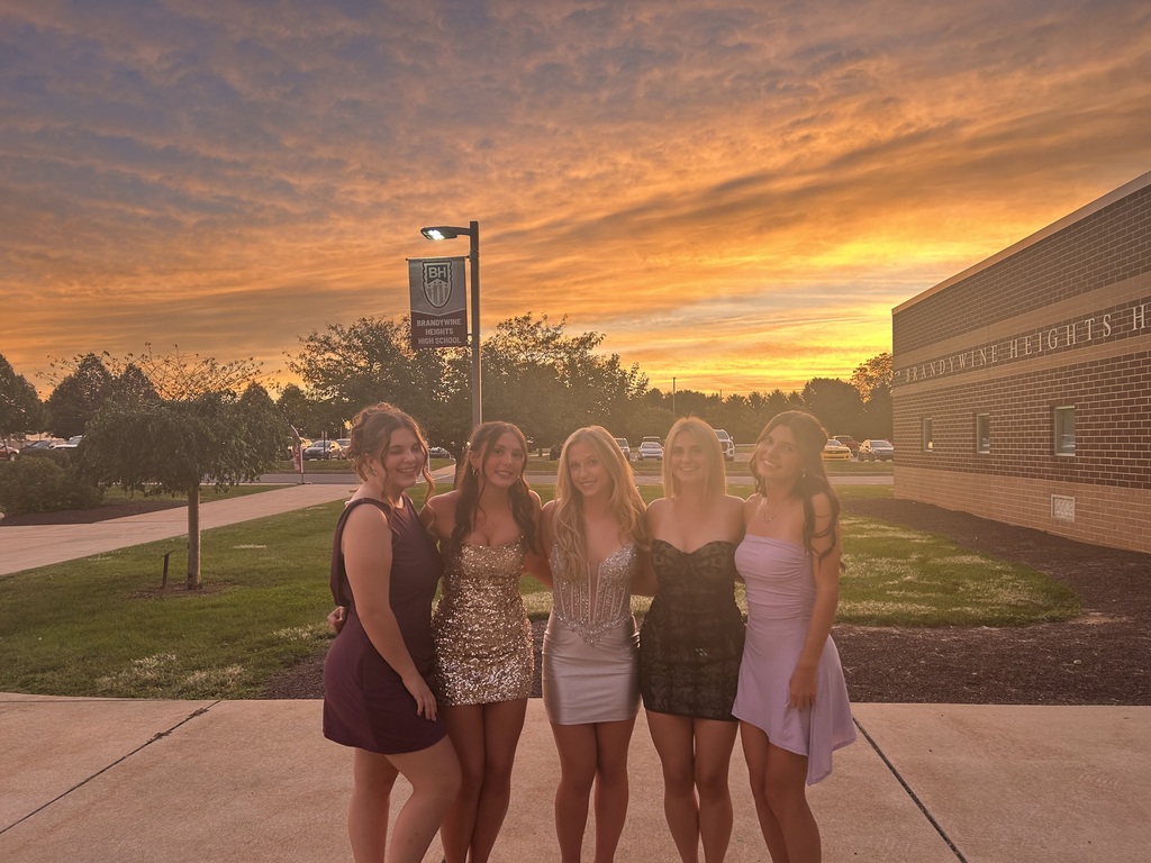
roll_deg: +0.3
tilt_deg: +0.5
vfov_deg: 53.1
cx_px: 576
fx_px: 865
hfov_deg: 67.3
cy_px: 432
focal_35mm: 26
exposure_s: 1/130
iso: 40
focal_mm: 5.7
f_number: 1.5
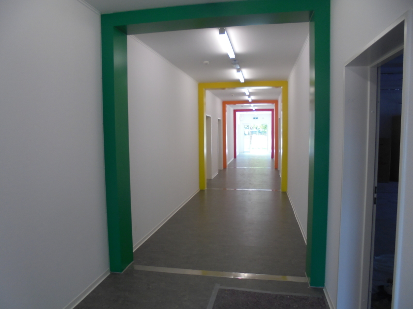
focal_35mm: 26
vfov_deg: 53.1
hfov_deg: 67.3
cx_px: 206
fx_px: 310
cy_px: 154
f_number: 3.5
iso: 160
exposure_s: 1/30
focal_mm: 4.6
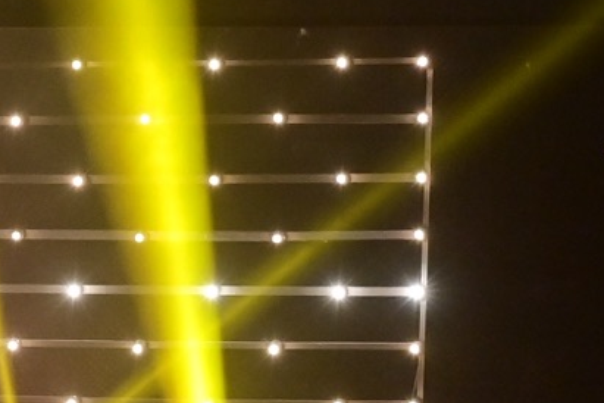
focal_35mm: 228
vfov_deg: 6.0
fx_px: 3825
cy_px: 325
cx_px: -370
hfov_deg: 8.8
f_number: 2.8
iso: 2000
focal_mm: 35
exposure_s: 1/200
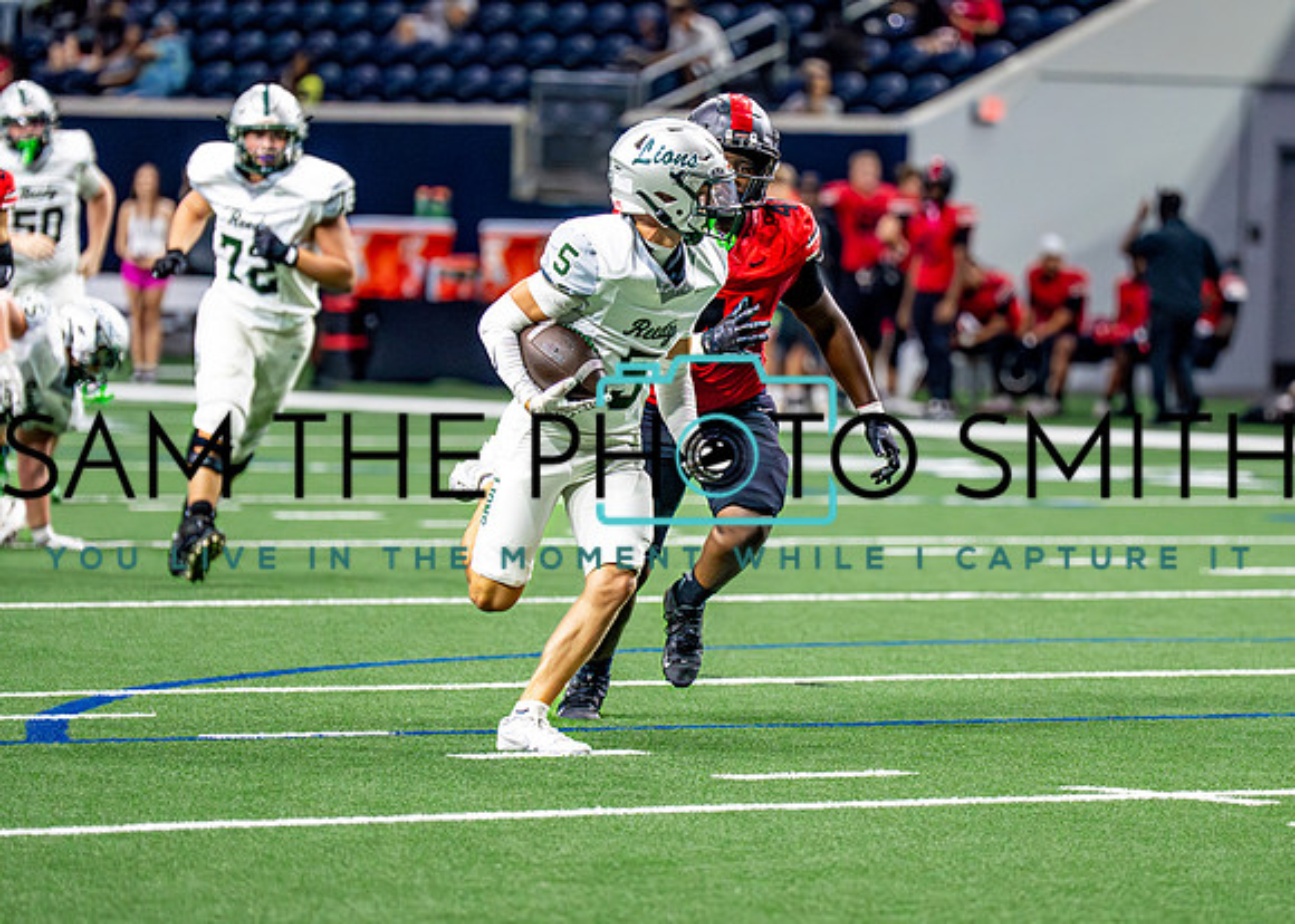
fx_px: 10316
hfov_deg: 7.2
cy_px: 491
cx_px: 788
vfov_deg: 5.1
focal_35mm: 281
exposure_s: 1/2000
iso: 5000
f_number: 2.8
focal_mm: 170
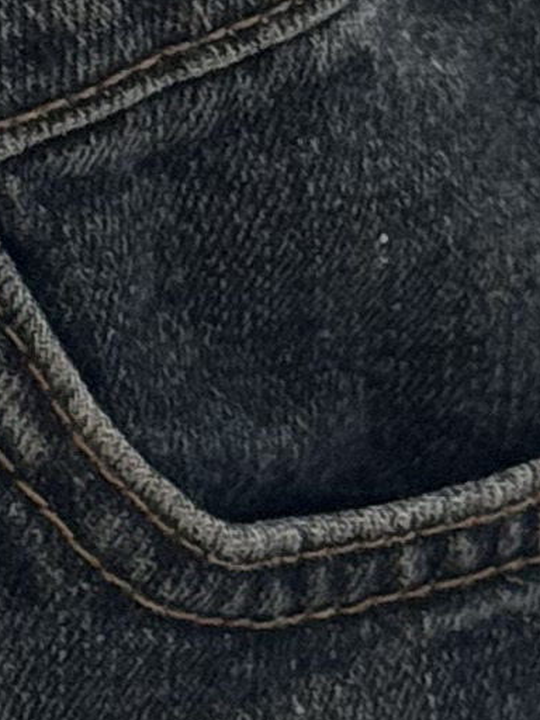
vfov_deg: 5.2
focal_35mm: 378
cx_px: -973
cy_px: -352
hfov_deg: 3.8
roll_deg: -2.0
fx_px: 7862
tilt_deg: -26.5
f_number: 1.78
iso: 64
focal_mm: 6.76
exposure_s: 1/572
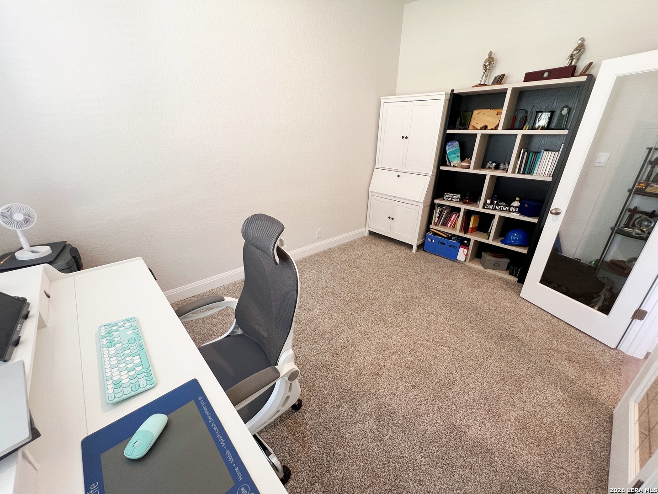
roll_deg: -1.5
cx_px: 329
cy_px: 247
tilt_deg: -24.2
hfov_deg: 106.2
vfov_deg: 89.9
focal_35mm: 13
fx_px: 247
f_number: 1.8
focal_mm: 1.57
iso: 160
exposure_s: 1/30
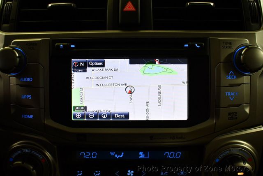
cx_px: 132
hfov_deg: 53.1
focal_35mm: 36
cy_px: 88
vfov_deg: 36.9
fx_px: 263
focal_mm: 18
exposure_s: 1/125
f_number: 3.5
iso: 900
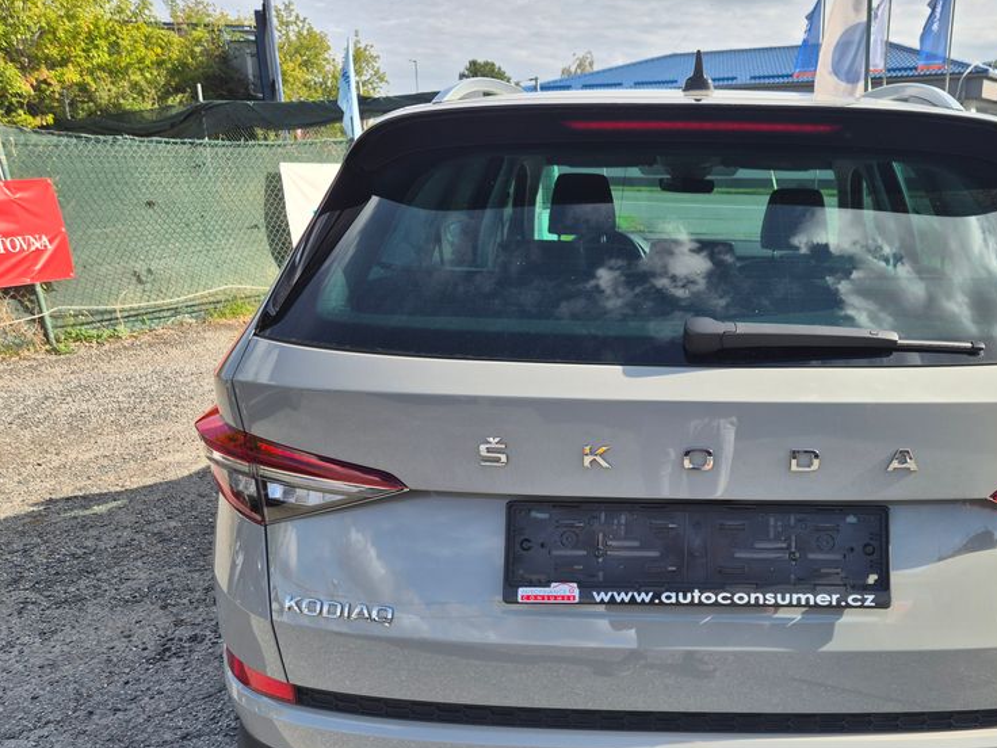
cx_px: 691
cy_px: 459
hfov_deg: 55.2
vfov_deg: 43.9
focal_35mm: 32
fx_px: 922
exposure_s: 1/1108
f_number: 1.8
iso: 25
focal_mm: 5.4
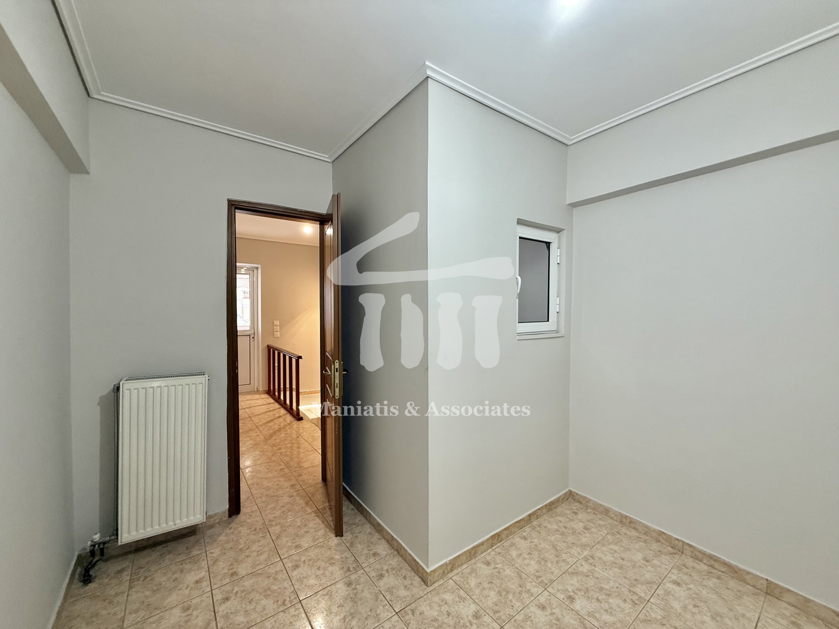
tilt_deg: -1.2
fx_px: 339
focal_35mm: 14
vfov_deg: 85.7
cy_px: 314
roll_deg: +0.1
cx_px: 420
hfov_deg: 102.1
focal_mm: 2.22
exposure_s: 1/100
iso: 320
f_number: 2.2
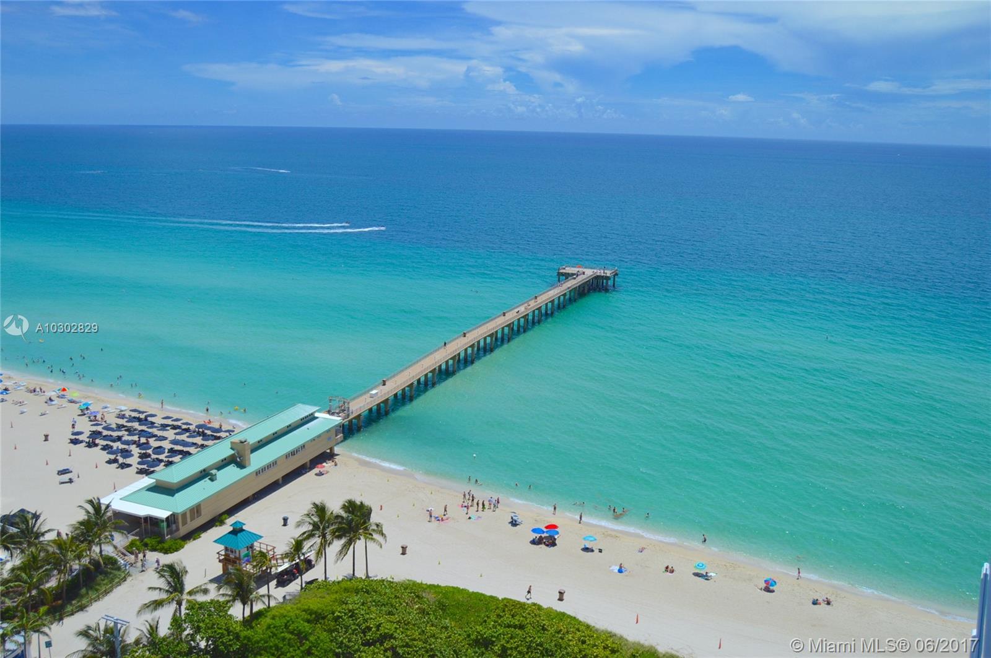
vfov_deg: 43.5
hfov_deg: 62.0
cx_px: 496
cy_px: 329
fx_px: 825
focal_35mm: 30
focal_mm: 20
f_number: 3.5
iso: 100
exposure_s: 1/2000
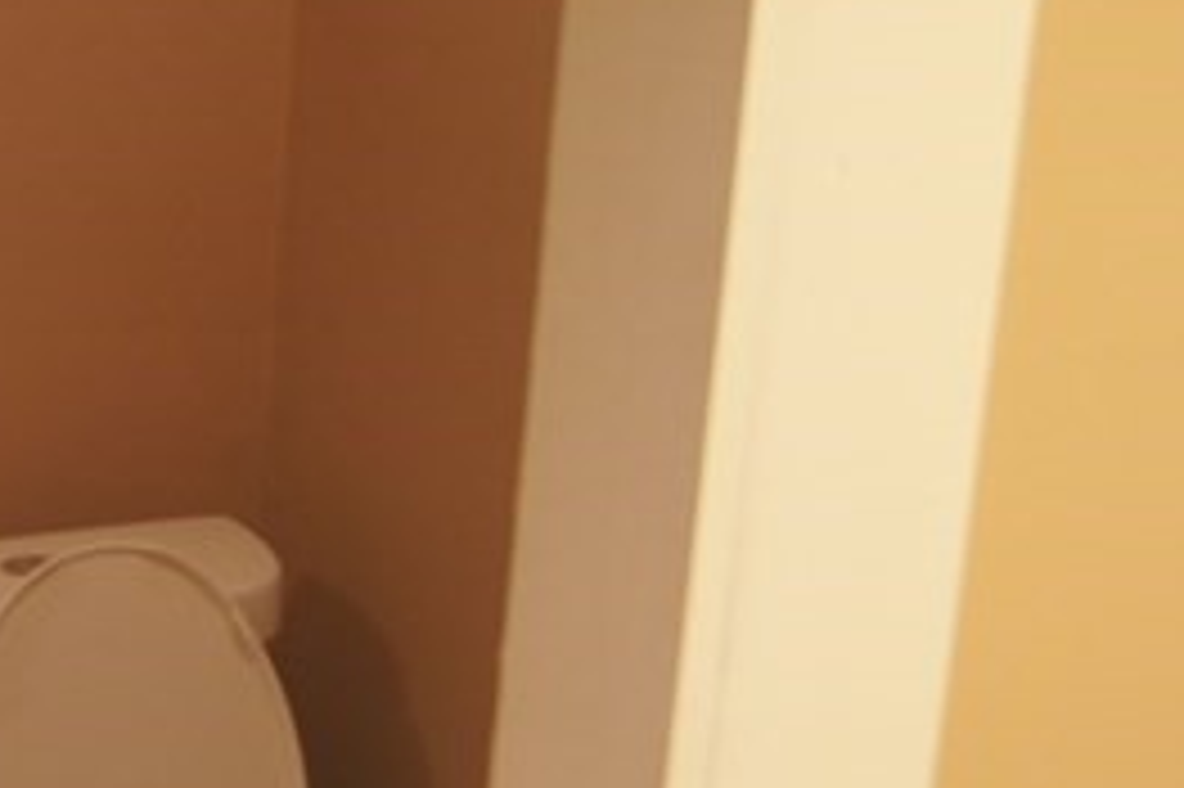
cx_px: -374
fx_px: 3451
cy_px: 750
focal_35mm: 105
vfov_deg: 12.9
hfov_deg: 18.1
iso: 320
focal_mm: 18
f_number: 3.5
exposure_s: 1/30
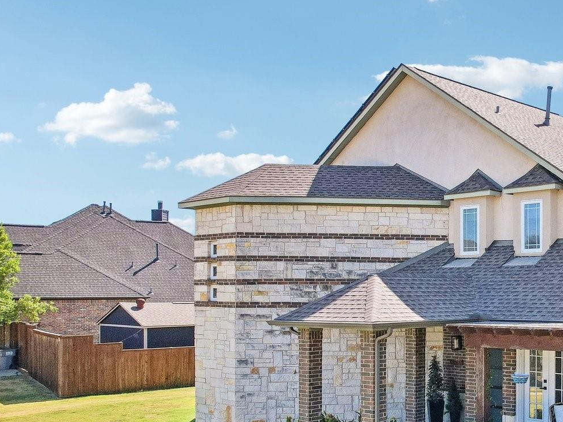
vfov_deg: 32.6
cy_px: 279
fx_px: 716
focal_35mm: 44
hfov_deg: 39.7
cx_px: 510
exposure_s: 1/3000
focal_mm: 8.4
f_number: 2.8
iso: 200
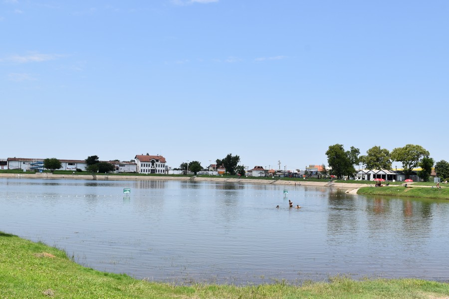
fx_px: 449
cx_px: 224
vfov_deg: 36.9
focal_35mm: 36
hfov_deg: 53.1
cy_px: 150
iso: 200
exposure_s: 1/400
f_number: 10
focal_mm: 24
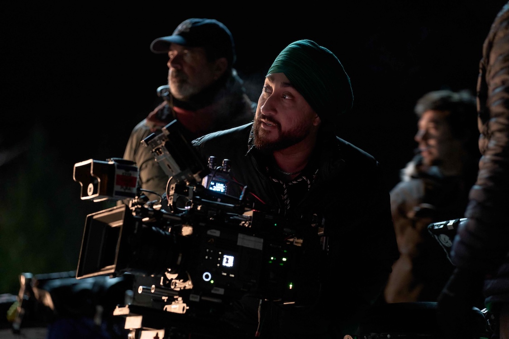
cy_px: 170
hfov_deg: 17.6
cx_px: 254
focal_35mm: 116
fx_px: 1640
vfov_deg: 11.8
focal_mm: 116
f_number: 2.8
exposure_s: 1/25
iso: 10000
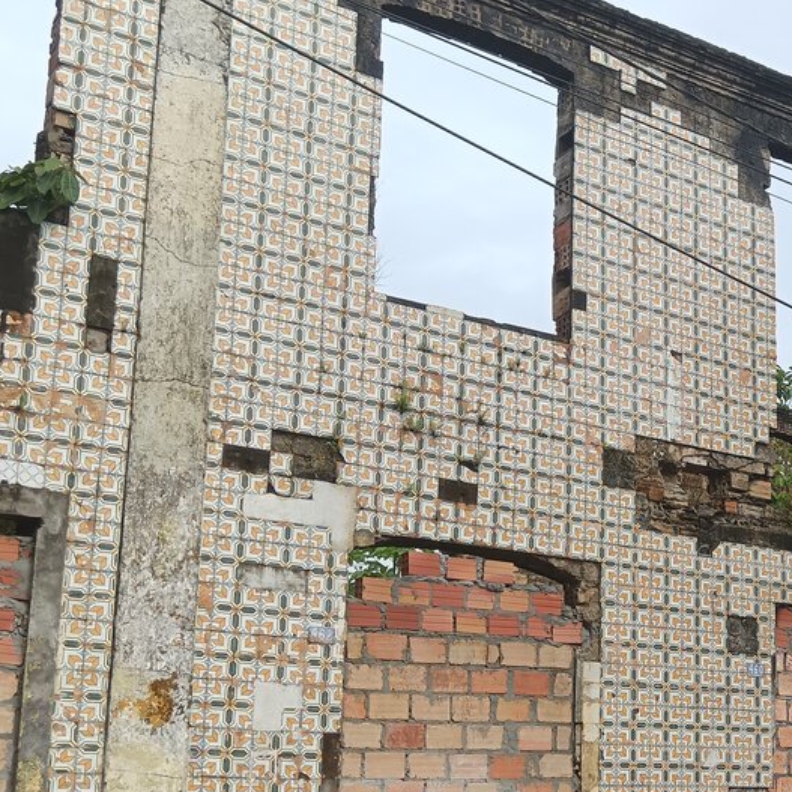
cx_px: 789
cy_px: 550
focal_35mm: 58
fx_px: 1501
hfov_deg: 27.8
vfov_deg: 29.3
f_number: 1.9
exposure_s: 1/789
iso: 100
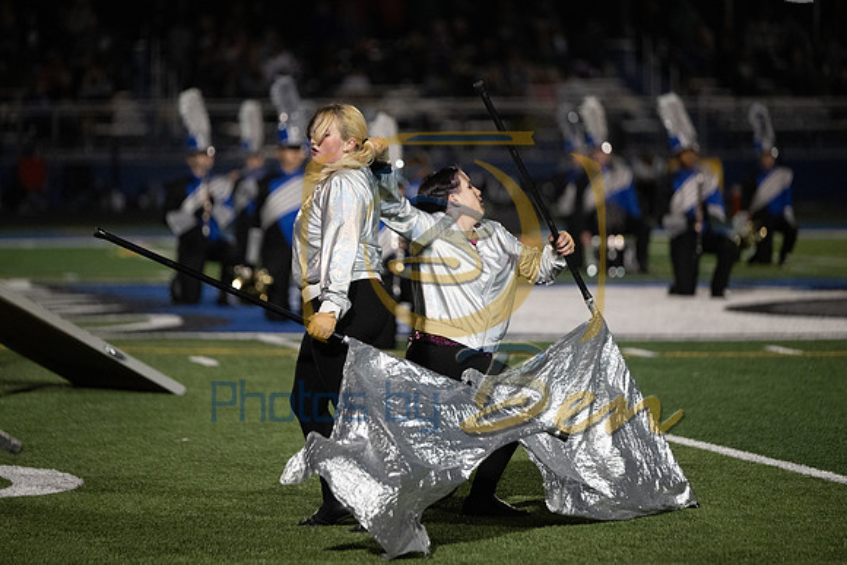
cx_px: 424
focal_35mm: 200
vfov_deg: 6.9
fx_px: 4706
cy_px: 282
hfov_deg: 10.3
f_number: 2.8
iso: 5000
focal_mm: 200
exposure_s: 1/1250
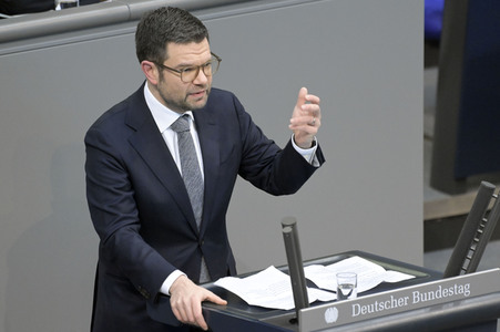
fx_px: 5551
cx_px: 250
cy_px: 166
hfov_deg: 5.2
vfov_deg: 3.4
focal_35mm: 400
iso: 16000
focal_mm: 400
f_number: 5.6
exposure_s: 1/320
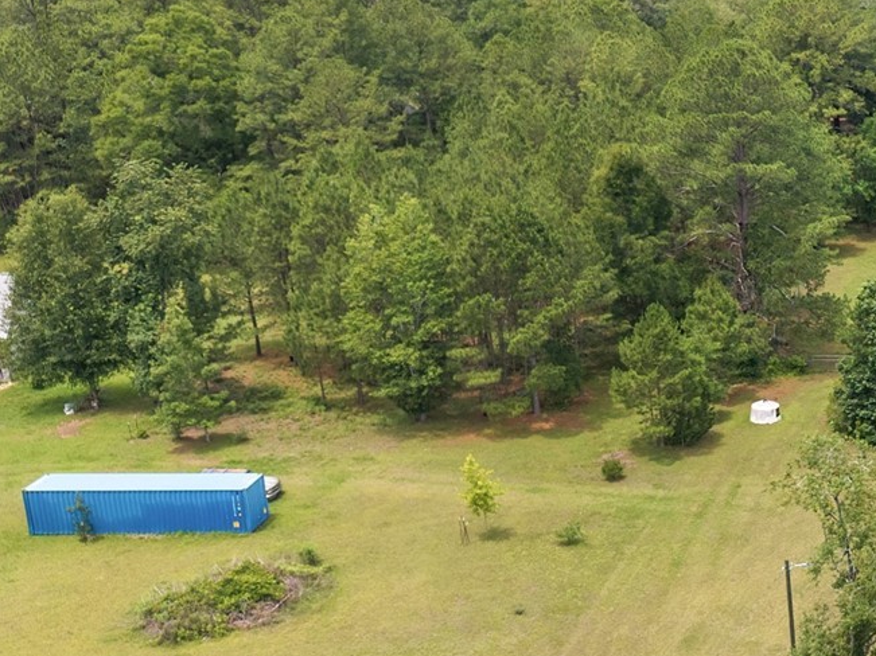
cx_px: 1054
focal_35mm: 59
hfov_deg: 28.4
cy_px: 321
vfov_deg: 24.8
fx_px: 1493
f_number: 1.8
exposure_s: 1/5000
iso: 230
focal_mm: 8.67
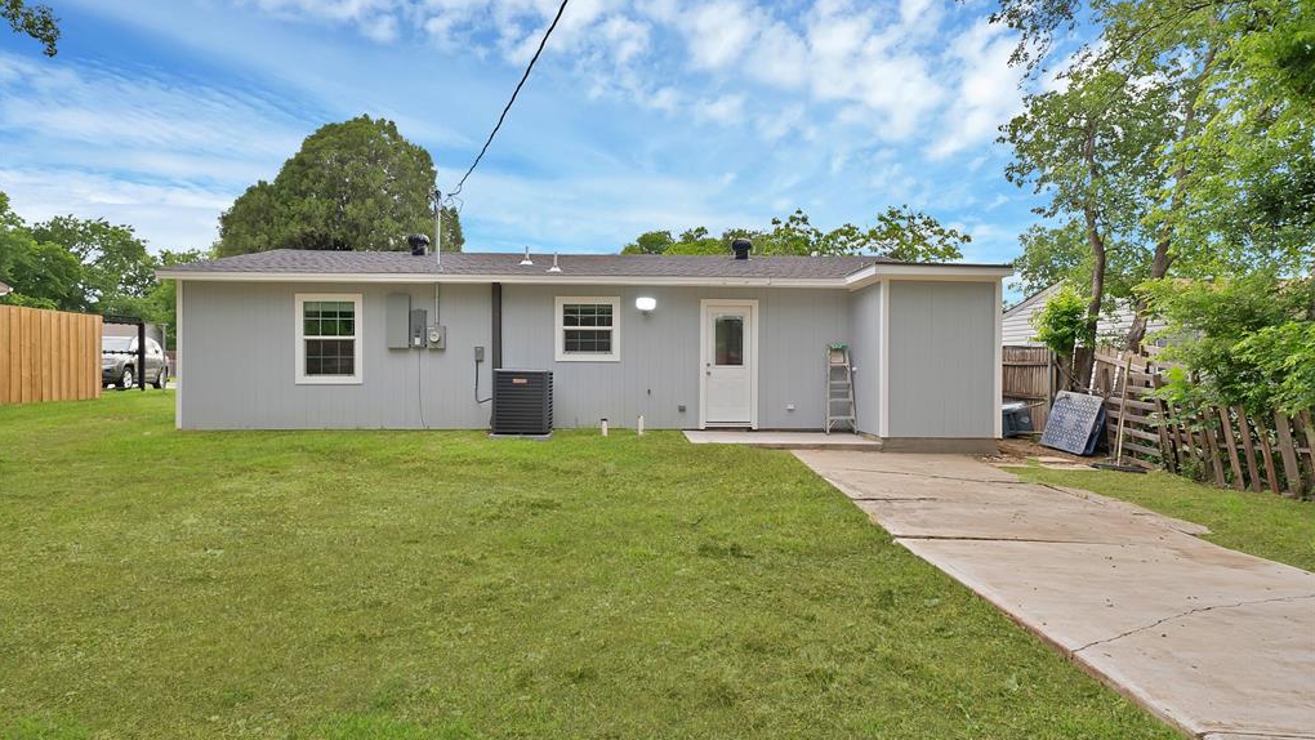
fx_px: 697
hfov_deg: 86.6
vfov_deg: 55.9
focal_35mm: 20
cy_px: 376
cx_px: 656
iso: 640
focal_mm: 19
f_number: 9
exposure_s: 1/80
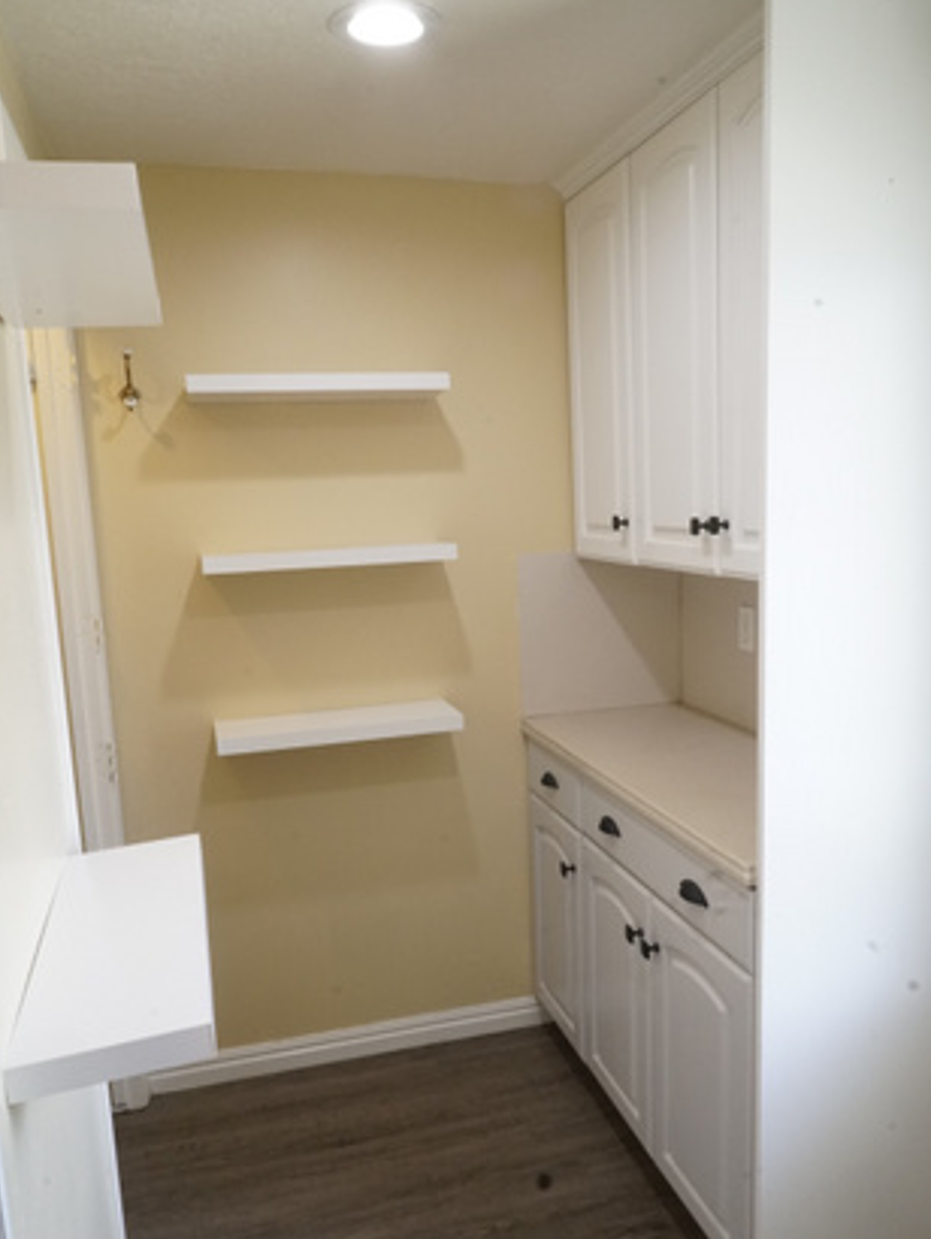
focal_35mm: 27
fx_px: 967
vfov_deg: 65.2
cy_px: 662
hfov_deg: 51.4
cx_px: 462
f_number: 22
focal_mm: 16
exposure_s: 1/8
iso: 2000
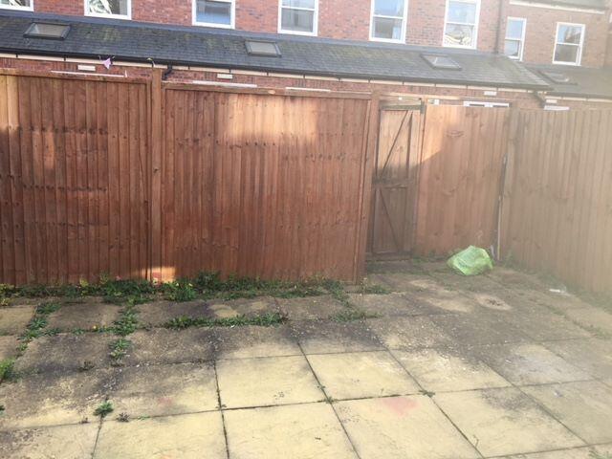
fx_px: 513
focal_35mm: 29
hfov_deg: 61.7
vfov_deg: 48.2
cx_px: 306
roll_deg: -2.5
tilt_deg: -10.4
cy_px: 230
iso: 25
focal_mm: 4.15
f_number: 2.2
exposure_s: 1/150
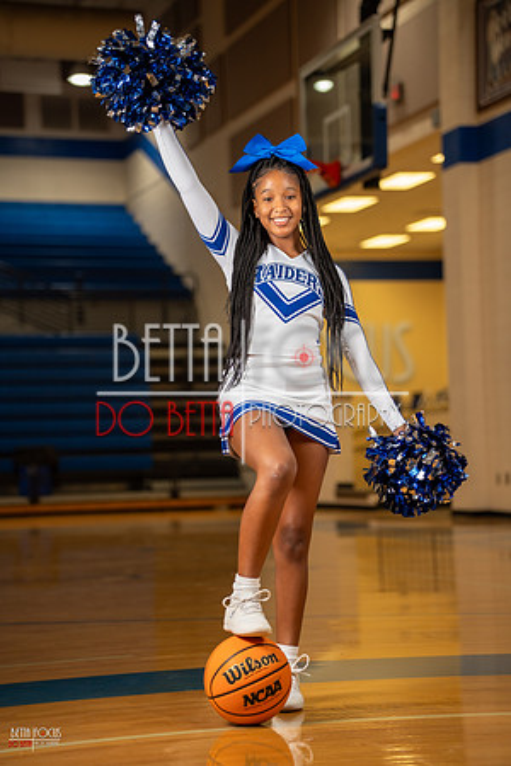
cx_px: 256
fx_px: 1942
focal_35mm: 91
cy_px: 383
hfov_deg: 15.0
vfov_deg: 22.3
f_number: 2.8
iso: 500
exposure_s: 1/160
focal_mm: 91.2
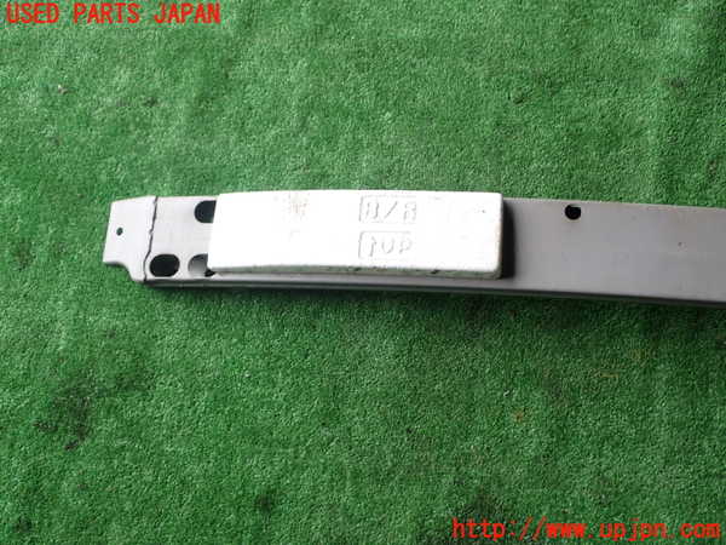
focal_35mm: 41
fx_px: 860
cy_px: 272
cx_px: 363
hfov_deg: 45.8
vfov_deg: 35.1
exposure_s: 1/125
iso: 100
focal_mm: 7.31
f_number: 2.8
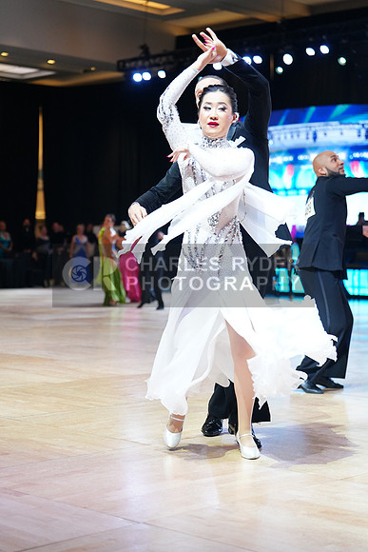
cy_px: 276
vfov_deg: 28.8
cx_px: 184
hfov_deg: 19.5
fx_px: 1073
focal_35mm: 70
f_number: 2.8
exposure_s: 1/400
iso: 2000
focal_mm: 70
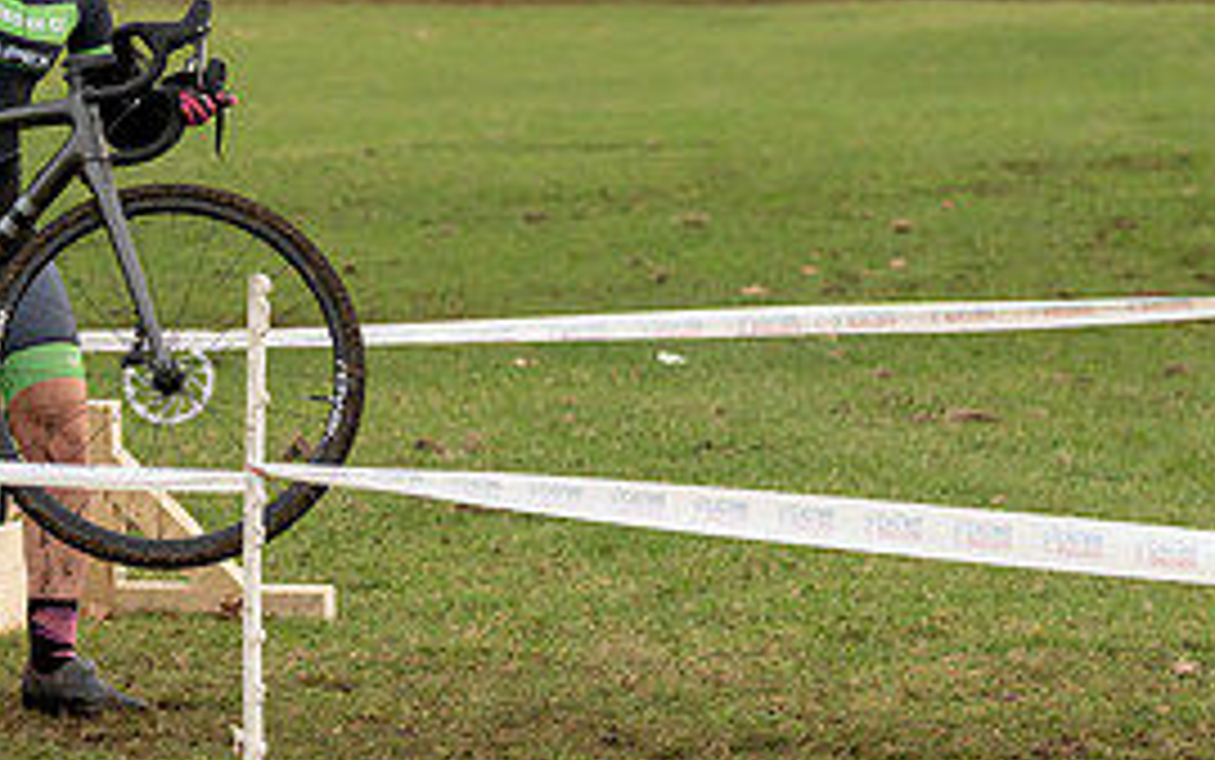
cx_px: -35
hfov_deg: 9.4
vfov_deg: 5.9
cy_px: -116
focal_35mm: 221
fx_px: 7321
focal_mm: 70
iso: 640
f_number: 3.5
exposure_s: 1/1000
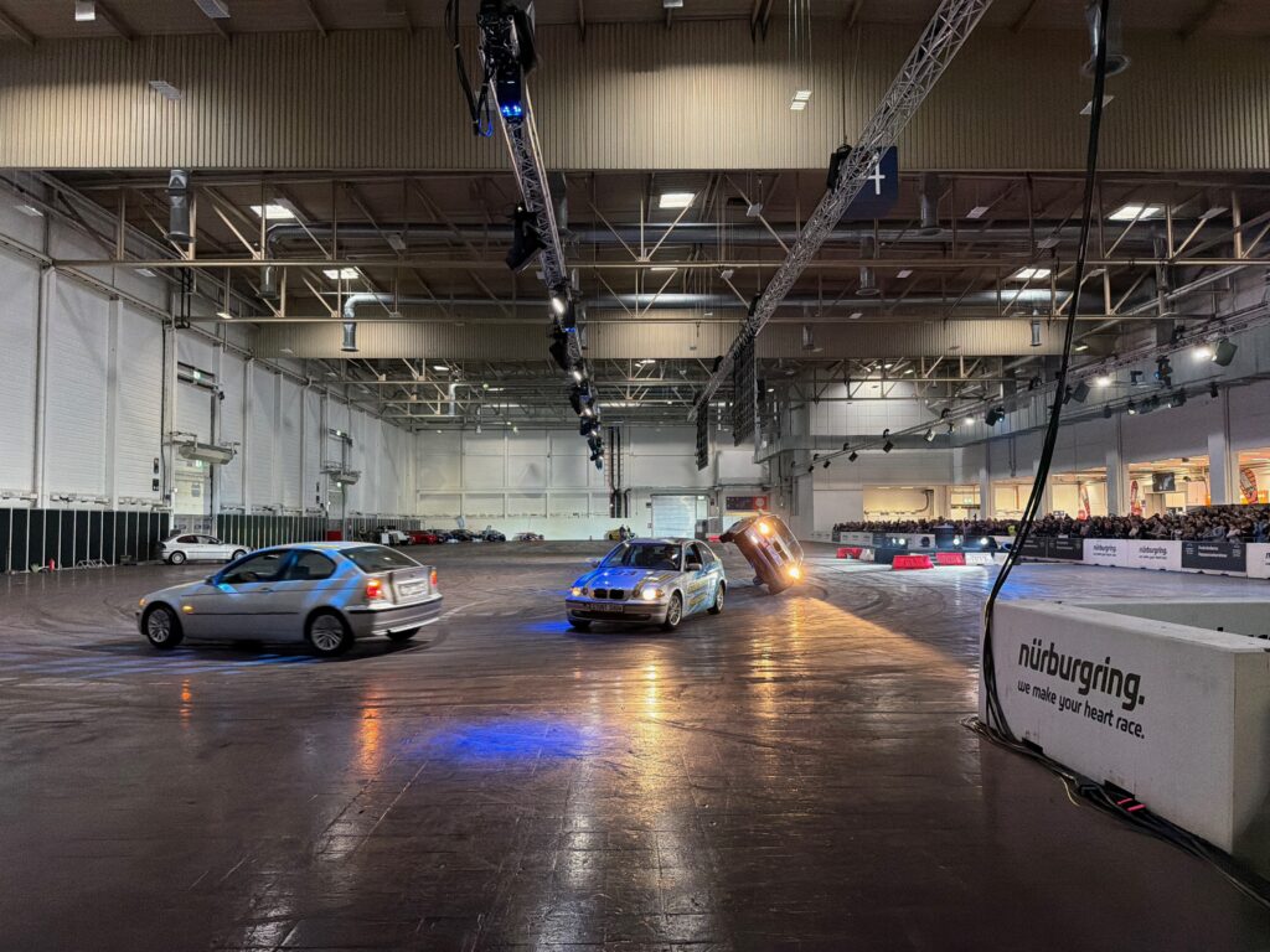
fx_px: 881
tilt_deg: +2.2
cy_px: 476
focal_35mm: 24
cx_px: 635
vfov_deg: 56.8
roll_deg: +0.8
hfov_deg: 71.6
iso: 800
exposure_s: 1/133
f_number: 1.78
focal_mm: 6.76
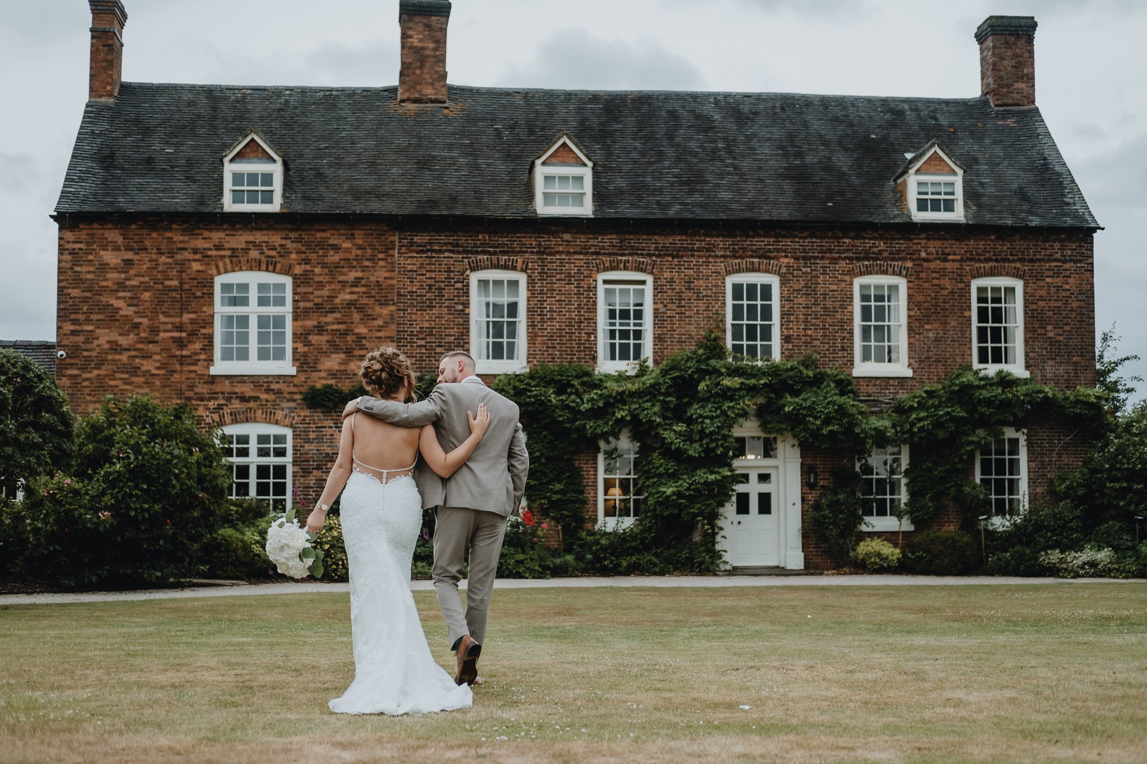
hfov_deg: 37.5
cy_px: 382
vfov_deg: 25.5
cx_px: 574
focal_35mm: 53
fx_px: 1688
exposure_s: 1/450
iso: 200
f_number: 2
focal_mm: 35
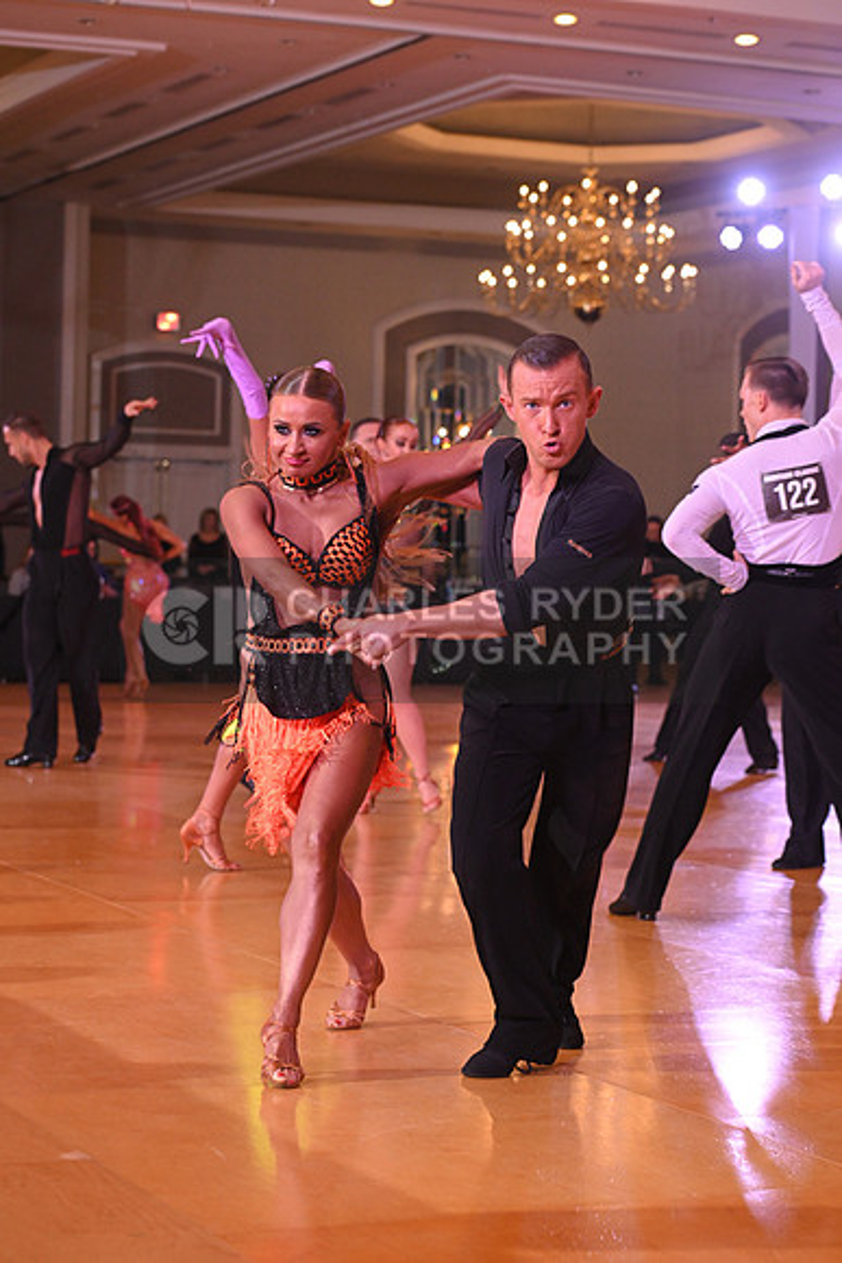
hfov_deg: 16.7
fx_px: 2875
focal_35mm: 82
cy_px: 632
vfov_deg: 24.8
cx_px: 421
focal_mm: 82
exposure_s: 1/200
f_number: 5.6
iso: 2500
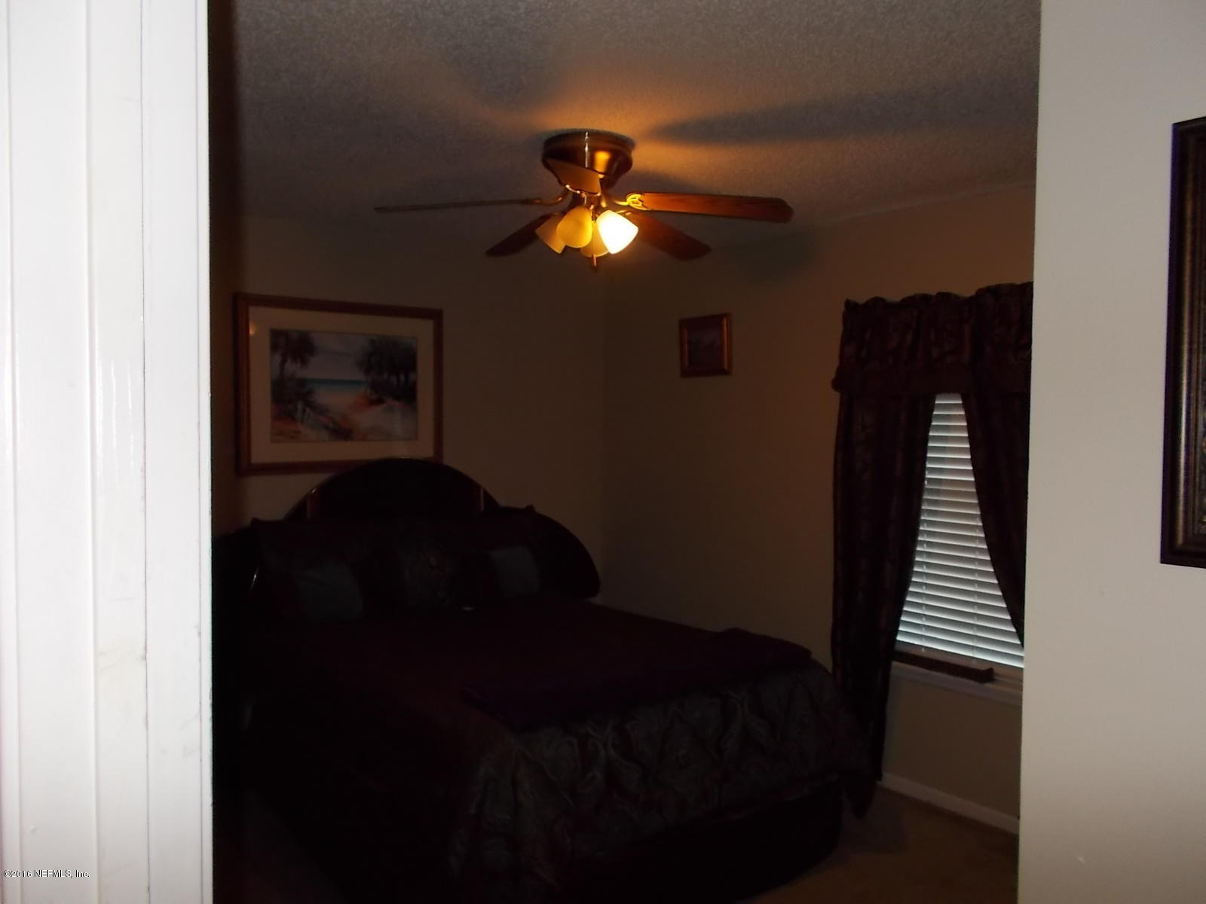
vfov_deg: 53.1
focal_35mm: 26
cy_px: 452
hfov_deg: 67.3
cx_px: 603
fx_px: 906
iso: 200
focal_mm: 4.6
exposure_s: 1/25
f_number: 3.2
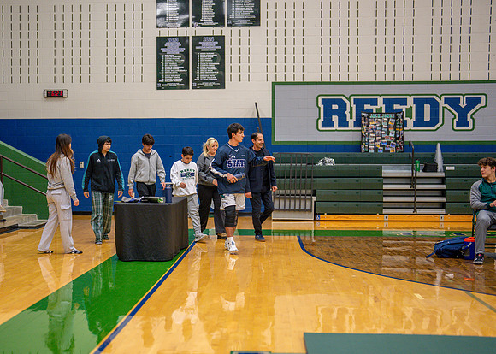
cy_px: 181
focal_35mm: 59
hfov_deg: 33.4
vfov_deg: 24.2
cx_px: 209
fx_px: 826
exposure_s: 1/800
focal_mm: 50
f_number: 1.2
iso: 1000
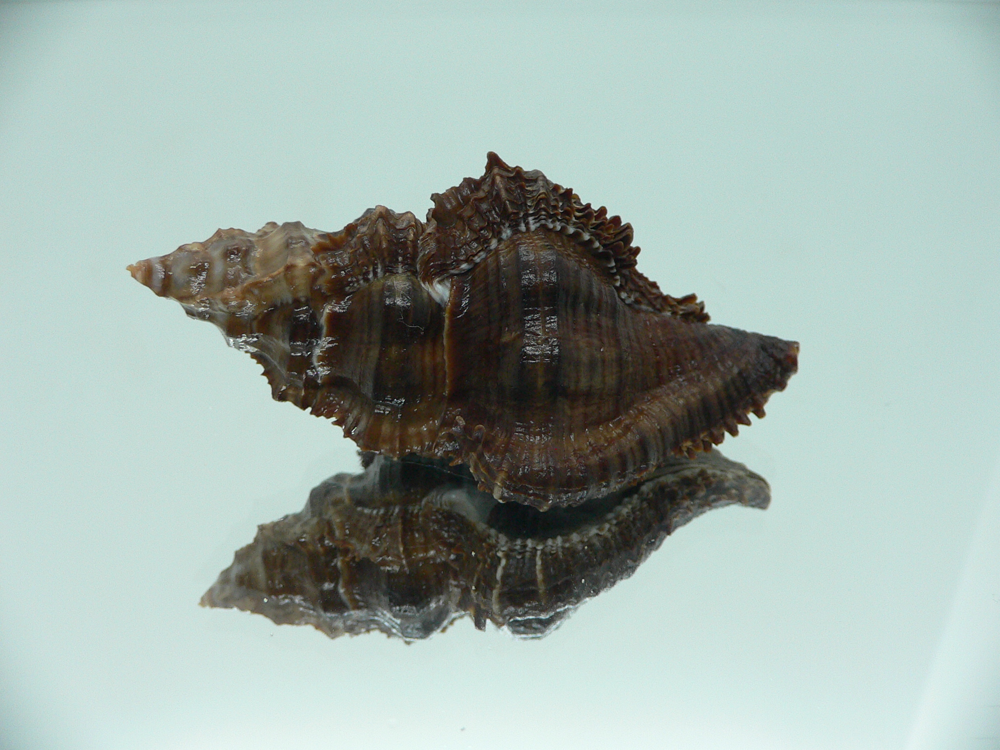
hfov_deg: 52.6
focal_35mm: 35
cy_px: 375
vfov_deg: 40.7
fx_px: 1011
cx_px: 500
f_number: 2.8
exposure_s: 1/60
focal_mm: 4.6
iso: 150
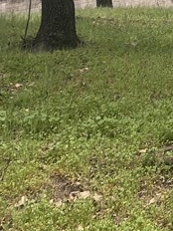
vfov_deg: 16.9
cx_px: 316
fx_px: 766
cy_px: 21
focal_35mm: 115
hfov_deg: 11.8
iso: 50
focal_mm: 5.1
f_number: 1.6
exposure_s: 1/761
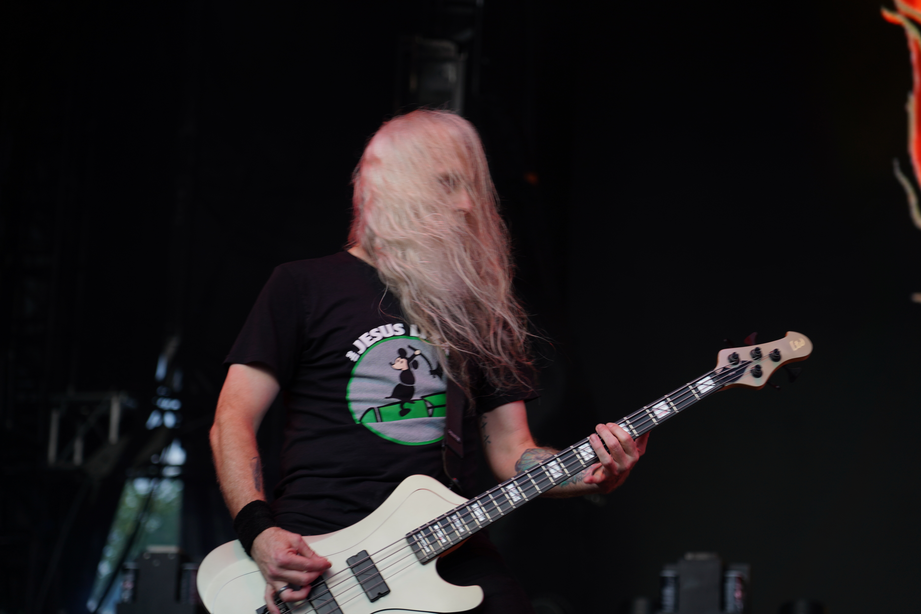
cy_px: 307
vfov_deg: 13.0
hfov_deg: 19.5
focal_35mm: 105
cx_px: 460
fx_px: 2686
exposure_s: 1/125
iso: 125
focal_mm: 105
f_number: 4
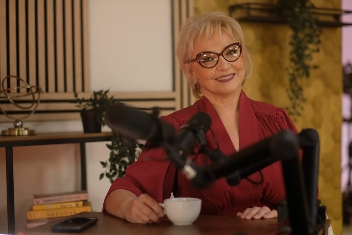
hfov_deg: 24.2
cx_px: 176
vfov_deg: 16.3
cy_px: 118
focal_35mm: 84
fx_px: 821
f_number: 1.6
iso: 200
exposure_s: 1/125
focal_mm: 56
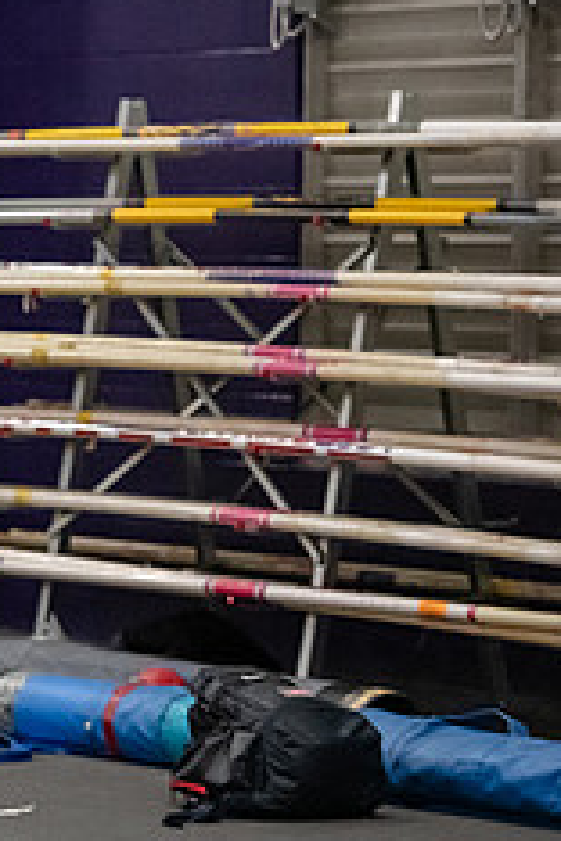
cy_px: 473
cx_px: -421
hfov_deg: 4.6
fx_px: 6965
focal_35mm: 298
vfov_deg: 6.9
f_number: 2.8
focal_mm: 120
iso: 6400
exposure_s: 1/800
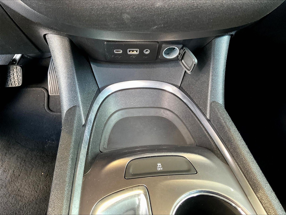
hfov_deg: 61.7
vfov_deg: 48.2
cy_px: 108
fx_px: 240
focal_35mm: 29
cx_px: 143
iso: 320
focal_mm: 3
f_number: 1.8
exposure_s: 1/41
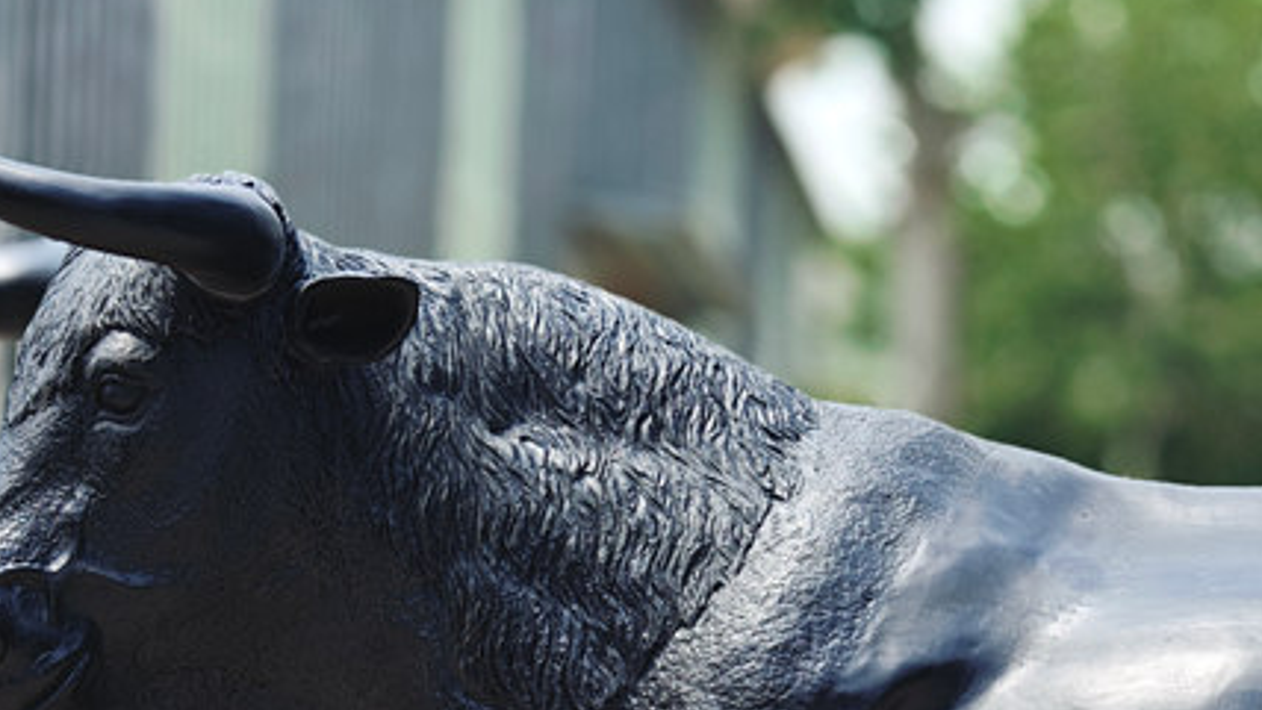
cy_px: 831
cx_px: 802
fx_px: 5958
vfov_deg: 6.8
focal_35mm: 178
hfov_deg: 12.1
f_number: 1.4
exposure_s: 1/523
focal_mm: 16.53
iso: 80
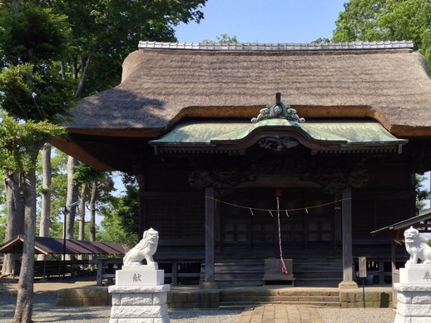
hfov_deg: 37.3
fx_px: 635
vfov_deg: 28.3
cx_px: 270
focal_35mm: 51
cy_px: 221
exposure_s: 1/511
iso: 50
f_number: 2.4
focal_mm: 4.13
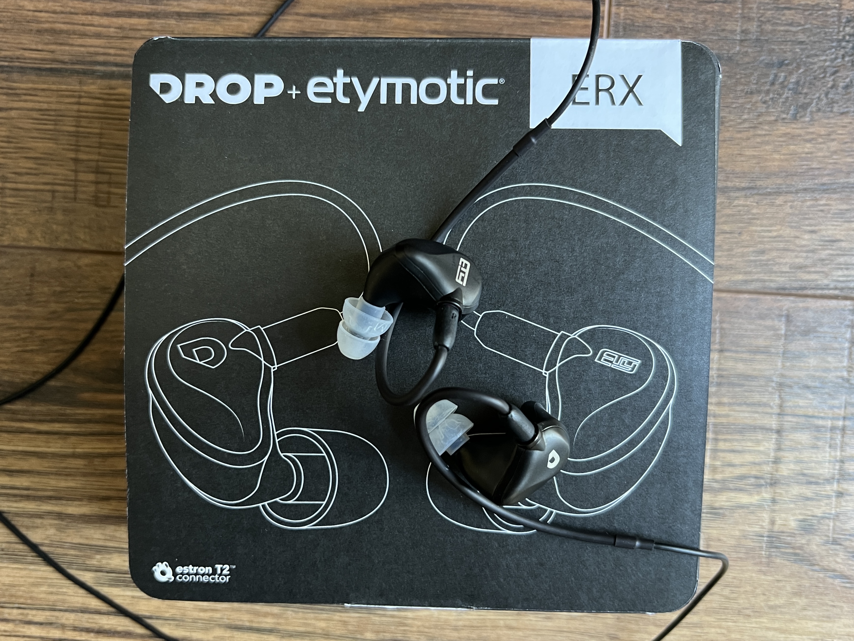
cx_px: 427
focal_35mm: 26
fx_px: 641
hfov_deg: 67.3
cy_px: 320
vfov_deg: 53.1
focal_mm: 5.7
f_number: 1.5
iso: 320
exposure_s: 1/60
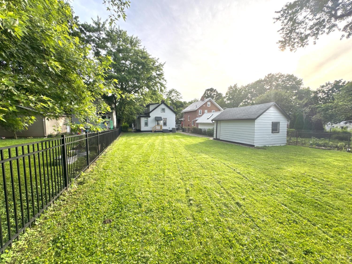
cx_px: 176
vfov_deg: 85.7
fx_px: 142
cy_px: 132
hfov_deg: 102.1
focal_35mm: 14
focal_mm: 2.22
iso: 40
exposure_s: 1/383
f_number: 2.2
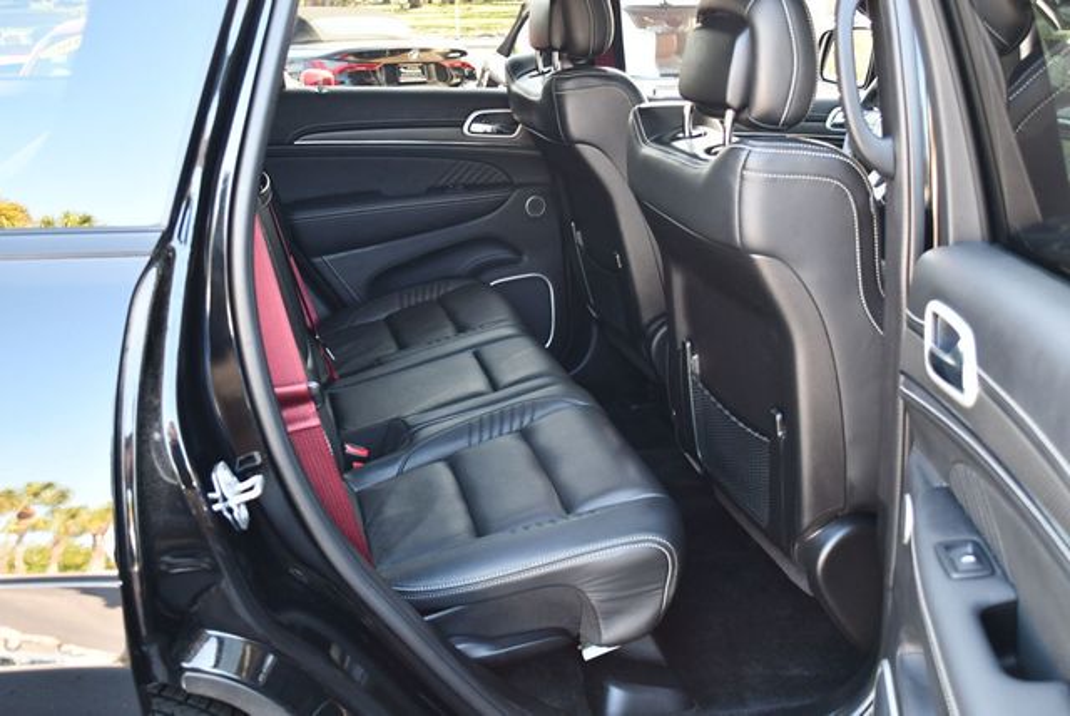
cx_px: 535
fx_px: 1071
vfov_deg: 36.9
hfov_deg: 53.1
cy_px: 358
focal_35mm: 36
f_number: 3.5
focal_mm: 18
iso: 900
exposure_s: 1/125
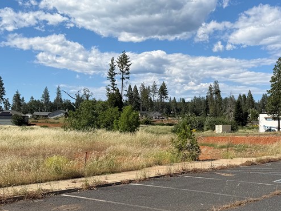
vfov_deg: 29.0
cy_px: 128
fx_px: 406
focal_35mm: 50
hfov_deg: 37.6
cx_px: 196
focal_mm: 6.76
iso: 80
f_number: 1.78
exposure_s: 1/5714
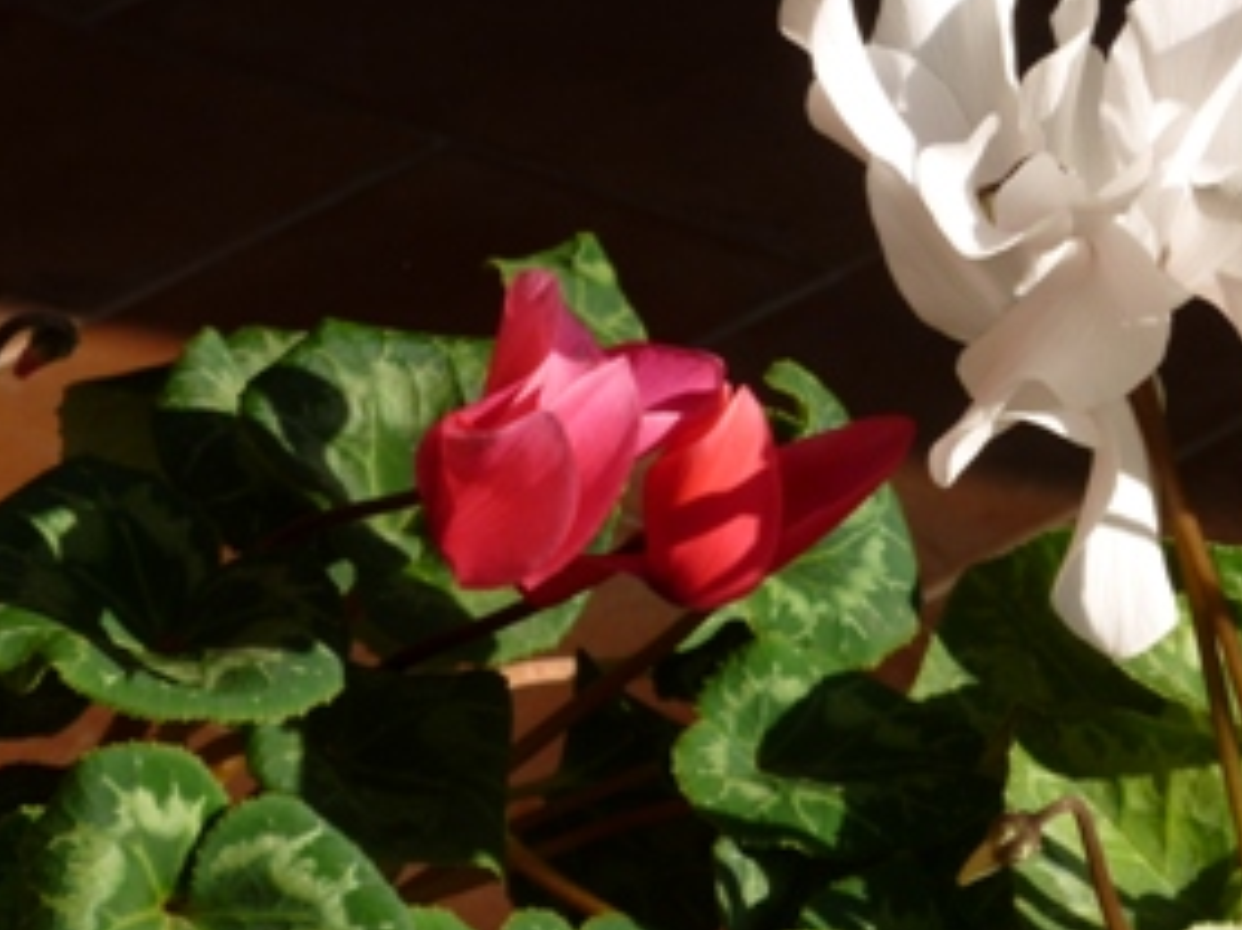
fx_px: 9500
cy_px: 340
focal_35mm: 265
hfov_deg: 7.5
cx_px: 880
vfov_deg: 5.6
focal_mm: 32.8
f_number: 5.5
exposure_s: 1/250
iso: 100
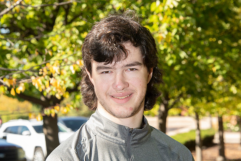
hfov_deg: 16.4
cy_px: 80
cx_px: 120
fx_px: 837
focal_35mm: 125
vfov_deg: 11.0
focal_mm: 125
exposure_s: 1/160
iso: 800
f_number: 10
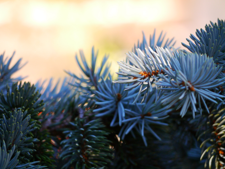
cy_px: 84
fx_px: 2015
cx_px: 112
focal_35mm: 310
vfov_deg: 4.8
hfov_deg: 6.4
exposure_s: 1/320
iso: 800
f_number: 5.2
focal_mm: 155
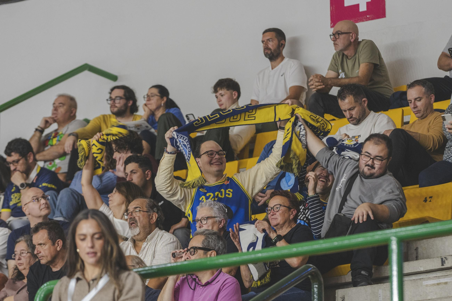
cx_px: 226
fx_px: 3289
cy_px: 150
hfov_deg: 7.9
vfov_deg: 5.2
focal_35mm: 262
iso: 800
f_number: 3.5
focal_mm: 175
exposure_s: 1/160
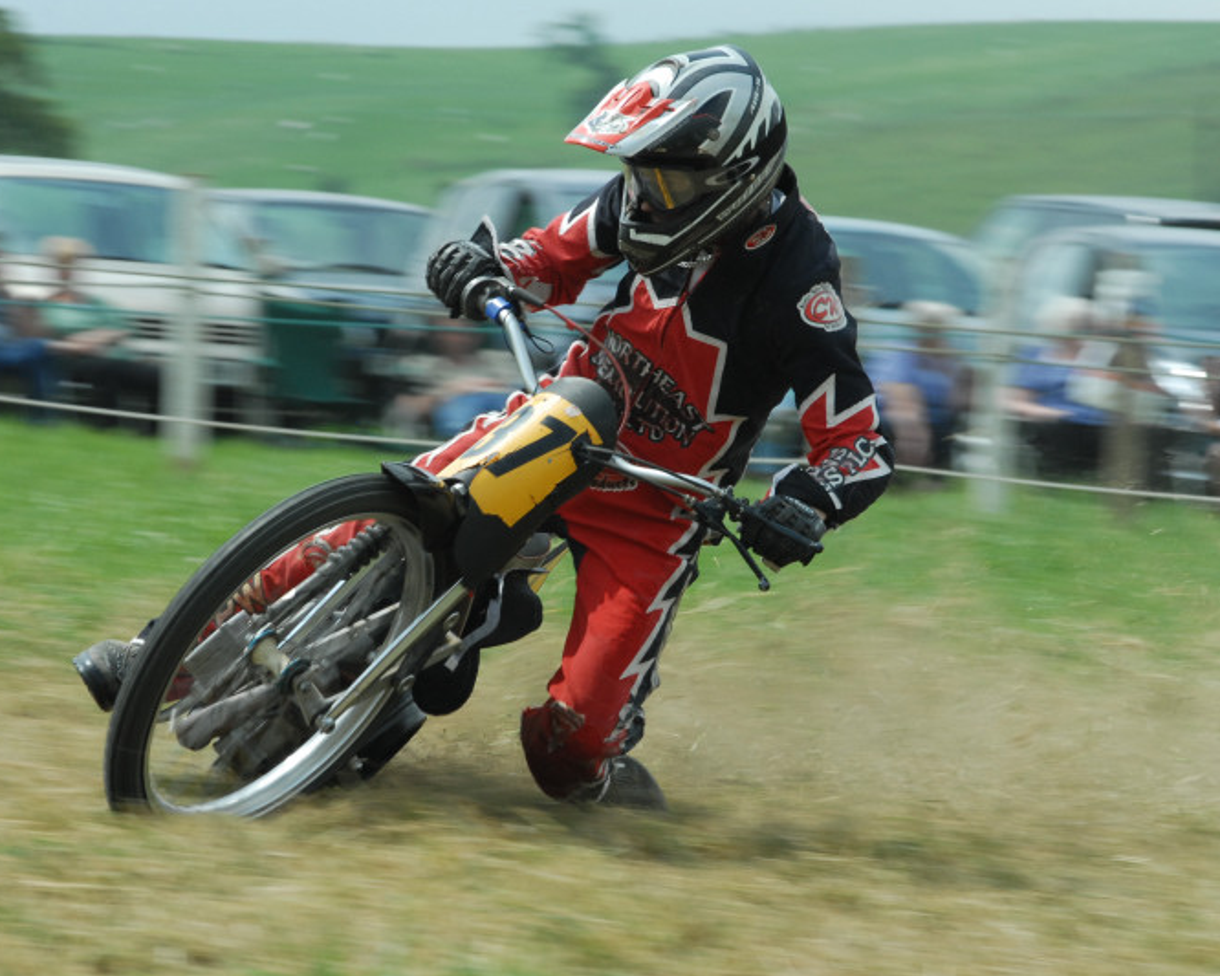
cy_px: 487
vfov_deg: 5.5
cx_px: 546
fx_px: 10096
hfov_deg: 6.9
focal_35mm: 280
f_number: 13
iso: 400
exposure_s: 1/320
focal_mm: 165
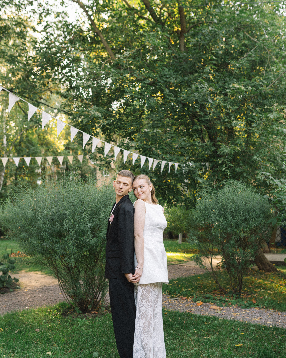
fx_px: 423
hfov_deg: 37.3
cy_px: 184
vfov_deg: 45.8
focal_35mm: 40
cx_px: 141
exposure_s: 1/200
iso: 400
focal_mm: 35
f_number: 2.5
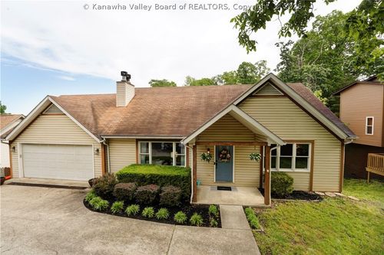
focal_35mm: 15
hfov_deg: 101.9
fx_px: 156
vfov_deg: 78.8
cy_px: 128
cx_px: 192
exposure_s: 1/125
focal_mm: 14.6
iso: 400
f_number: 11
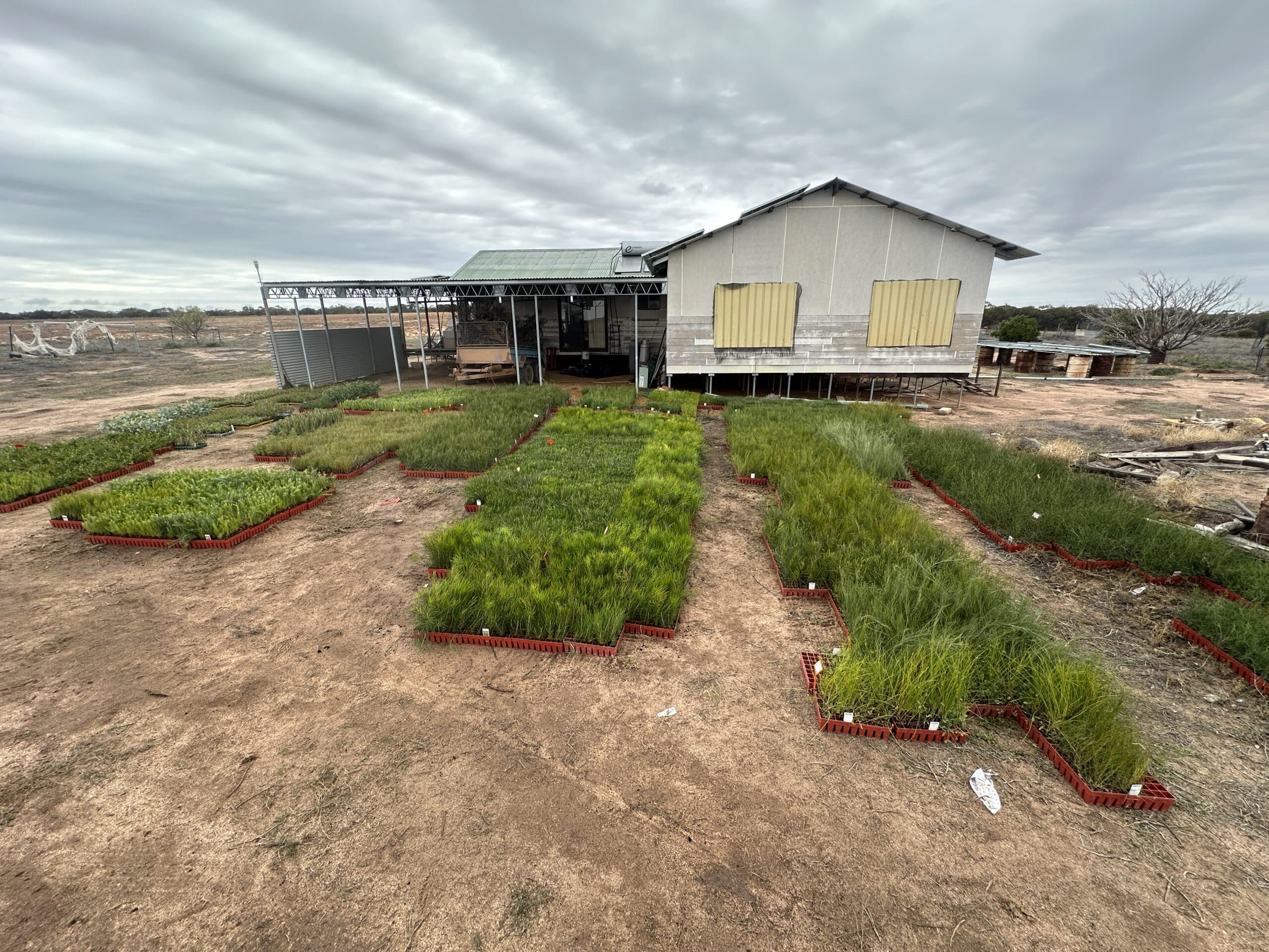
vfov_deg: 85.7
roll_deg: -0.2
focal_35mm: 14
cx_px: 634
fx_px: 513
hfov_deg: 102.1
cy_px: 476
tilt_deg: -17.6
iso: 40
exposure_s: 1/201
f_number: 2.2
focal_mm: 2.22
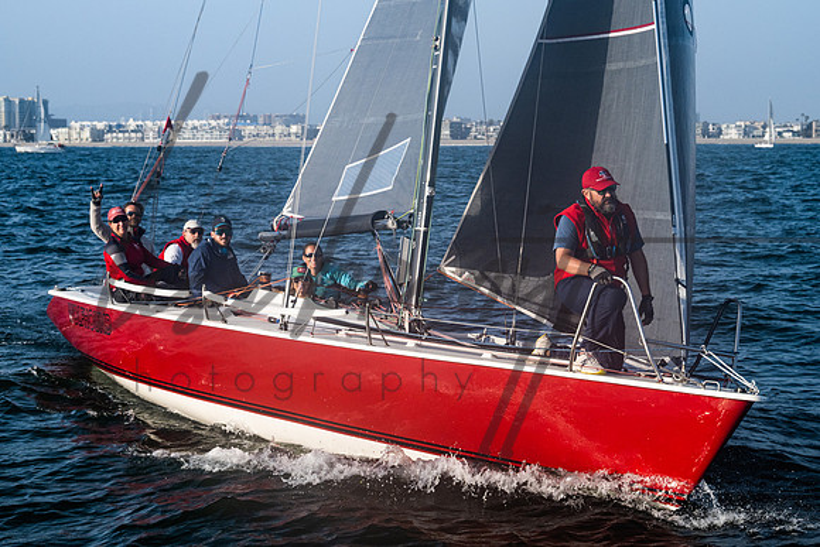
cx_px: 420
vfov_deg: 18.8
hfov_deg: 27.9
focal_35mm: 72
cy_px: 195
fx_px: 1652
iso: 400
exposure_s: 1/1000
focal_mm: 55
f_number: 8
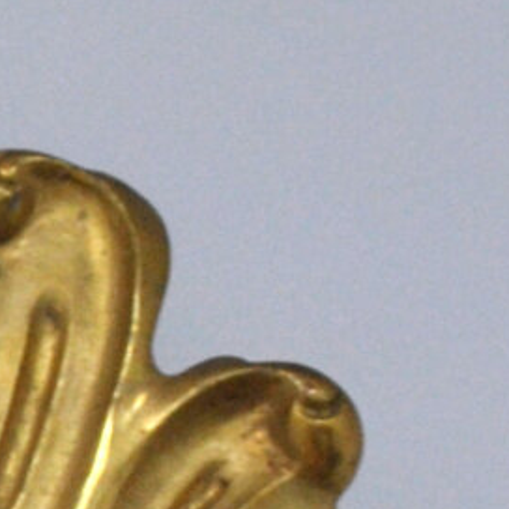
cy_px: 458
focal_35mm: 360
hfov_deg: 4.8
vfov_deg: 4.9
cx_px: -423
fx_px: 5989
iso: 400
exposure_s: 1/50
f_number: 4.5
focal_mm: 30
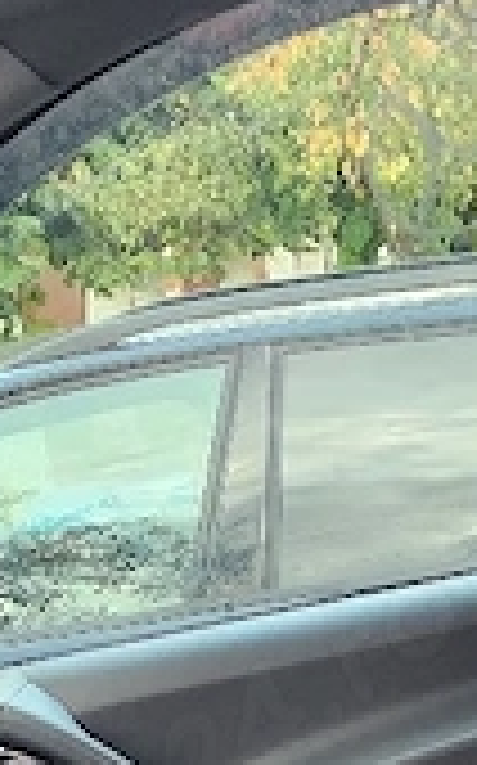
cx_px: 346
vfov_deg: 17.4
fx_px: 2396
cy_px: 900
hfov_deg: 11.3
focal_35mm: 115
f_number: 1.8
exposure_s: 1/120
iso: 125
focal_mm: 6.4
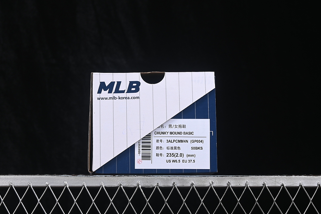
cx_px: 160
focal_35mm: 76
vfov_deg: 18.0
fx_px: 678
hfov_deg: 26.6
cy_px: 108
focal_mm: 50
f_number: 8
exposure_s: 1/80
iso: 160
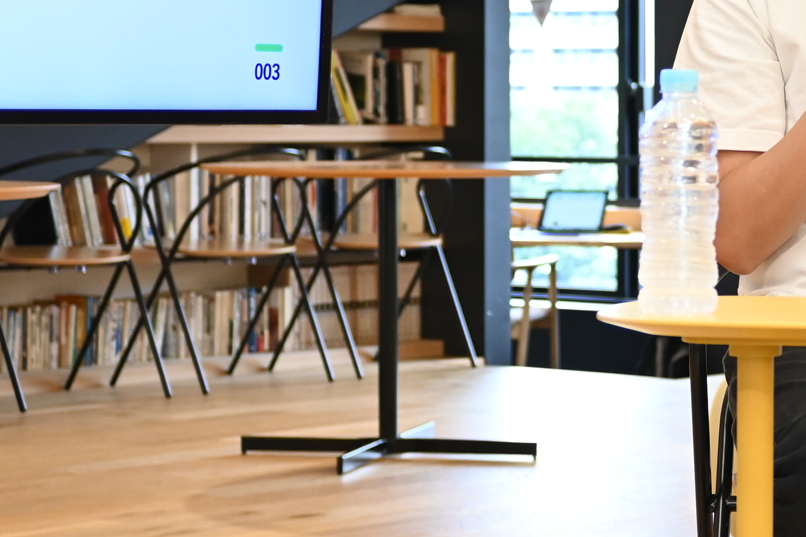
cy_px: 188
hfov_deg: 16.4
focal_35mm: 121
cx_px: 893
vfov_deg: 11.3
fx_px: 2708
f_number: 2.8
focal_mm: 28
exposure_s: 1/125
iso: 720
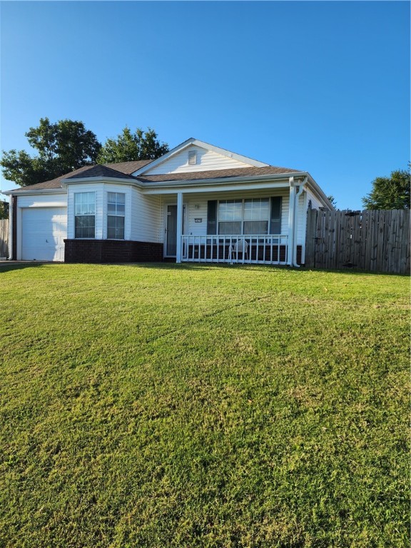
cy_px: 274
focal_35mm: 23
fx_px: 364
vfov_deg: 73.9
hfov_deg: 58.9
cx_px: 206
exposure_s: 1/699
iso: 12
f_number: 1.8
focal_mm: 6.4
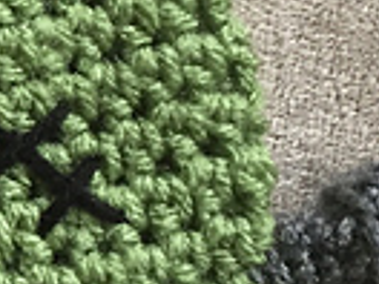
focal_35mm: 141
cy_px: 138
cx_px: -405
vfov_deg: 10.5
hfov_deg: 12.2
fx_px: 1544
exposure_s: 1/30
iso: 125
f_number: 2.2
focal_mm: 4.15
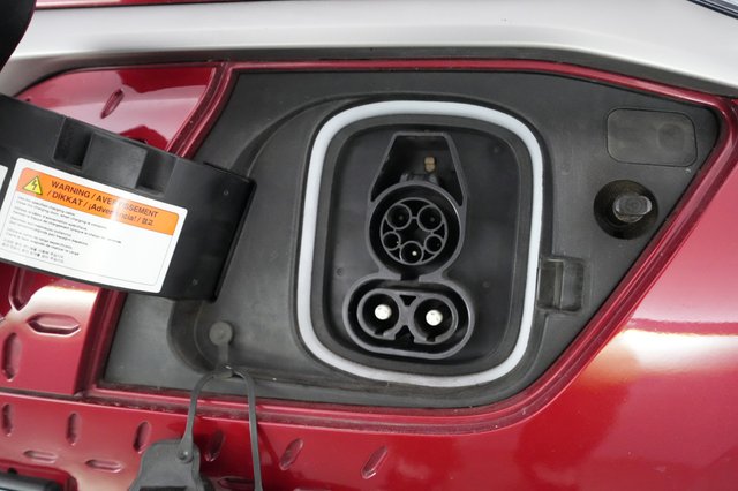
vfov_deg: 46.4
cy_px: 246
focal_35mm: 28
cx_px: 369
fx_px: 574
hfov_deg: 65.5
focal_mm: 28
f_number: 4.5
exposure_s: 1/125
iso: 10000
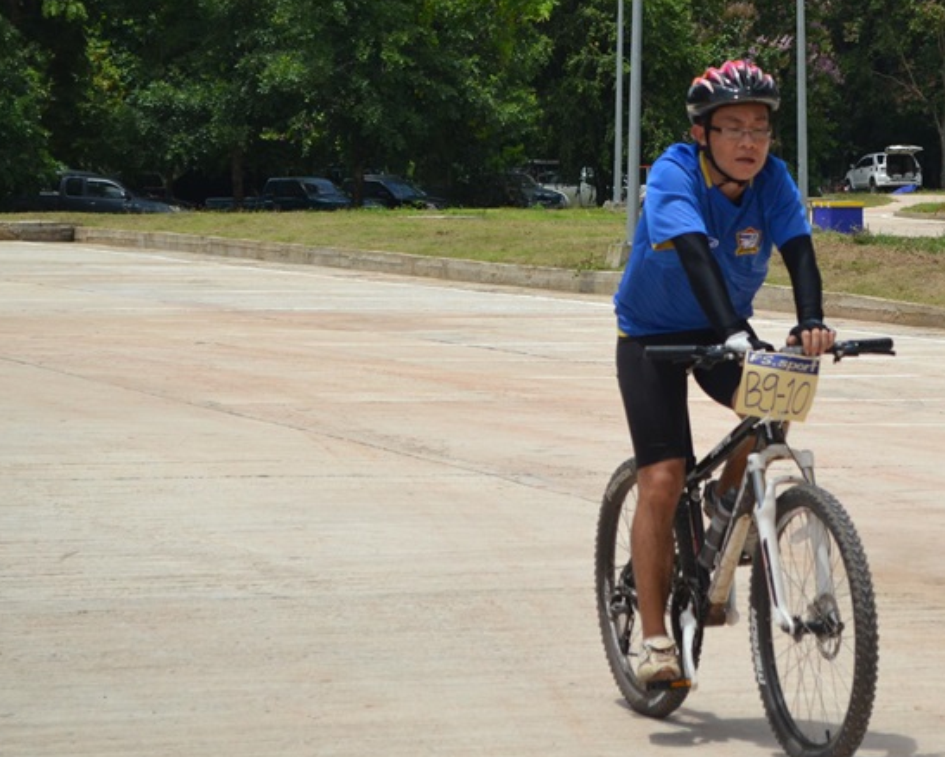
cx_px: 746
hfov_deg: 13.2
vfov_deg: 10.6
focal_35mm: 145
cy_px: 194
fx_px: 4053
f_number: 6.3
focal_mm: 55
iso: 400
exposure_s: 1/1600
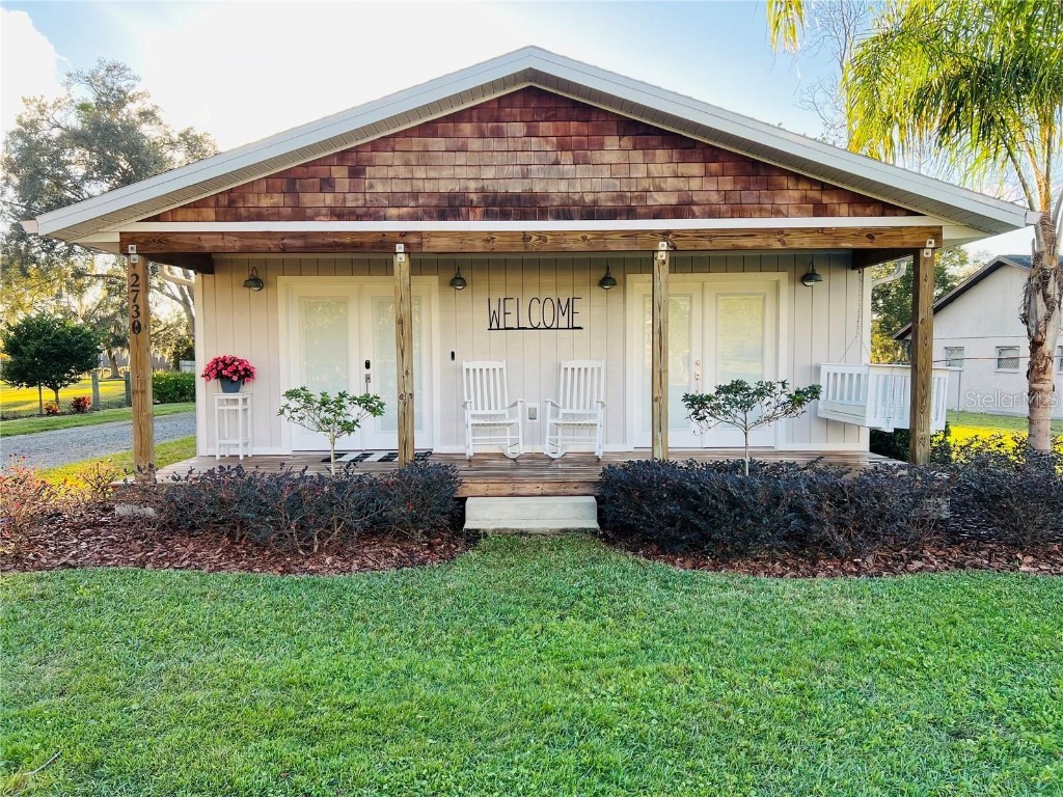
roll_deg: +0.2
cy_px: 398
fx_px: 798
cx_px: 532
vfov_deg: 53.1
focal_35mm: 26
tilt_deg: -3.8
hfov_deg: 67.3
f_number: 1.5
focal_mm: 5.7
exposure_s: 1/413
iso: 50
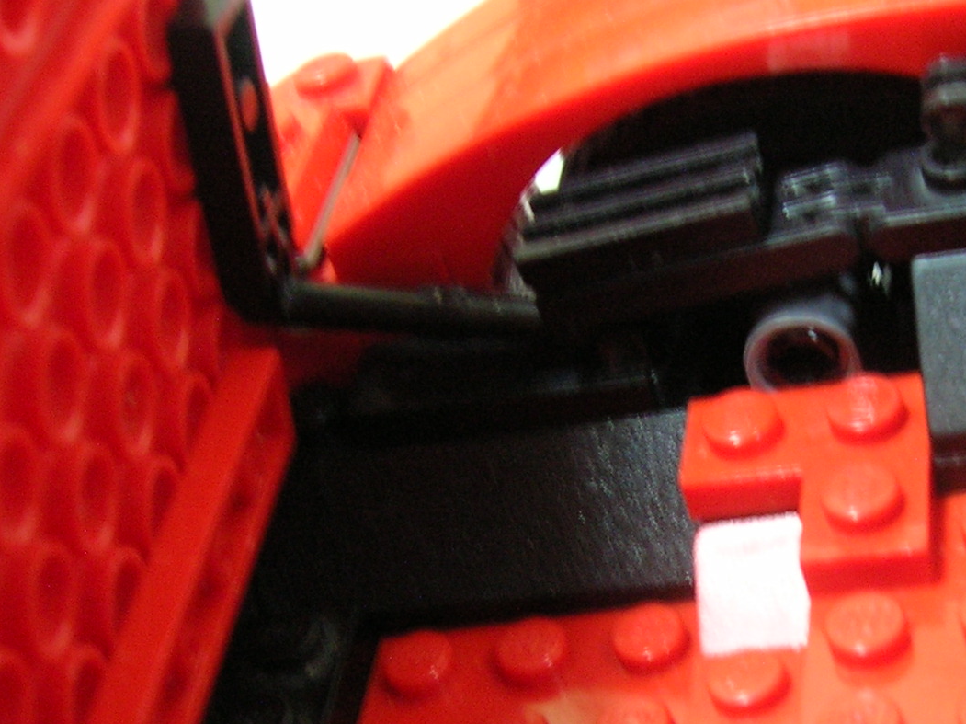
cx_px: 858
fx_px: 2064
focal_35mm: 74
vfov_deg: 19.6
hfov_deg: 25.6
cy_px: 618
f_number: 2.9
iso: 100
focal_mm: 5.7
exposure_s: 1.32
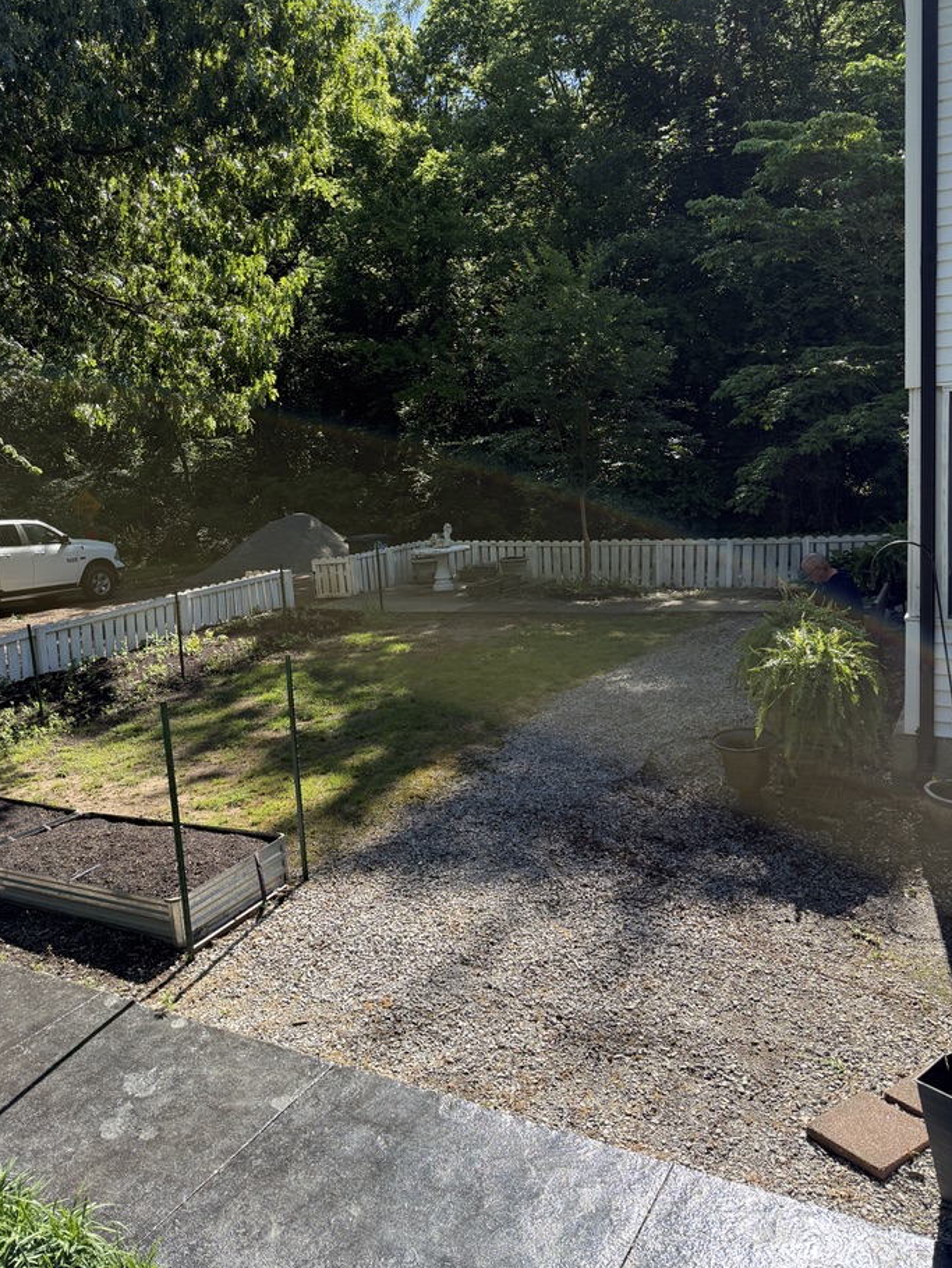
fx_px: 990
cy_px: 575
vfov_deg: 65.2
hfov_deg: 51.3
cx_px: 420
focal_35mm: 27
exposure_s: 1/1770
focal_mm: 6.76
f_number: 1.78
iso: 100
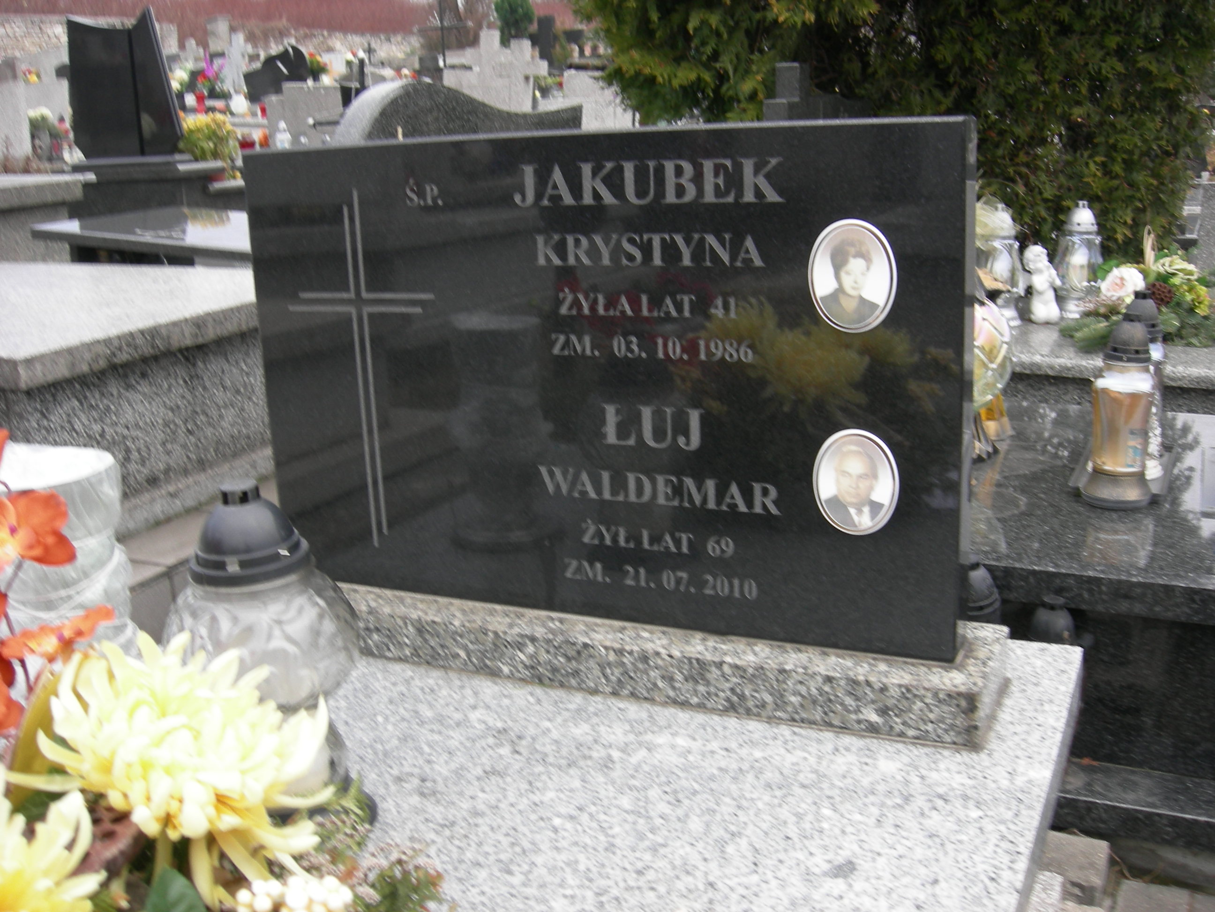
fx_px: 1264
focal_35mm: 36
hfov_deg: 51.4
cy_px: 456
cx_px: 608
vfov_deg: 39.7
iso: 64
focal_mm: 7.5
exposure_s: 1/77
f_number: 3.4
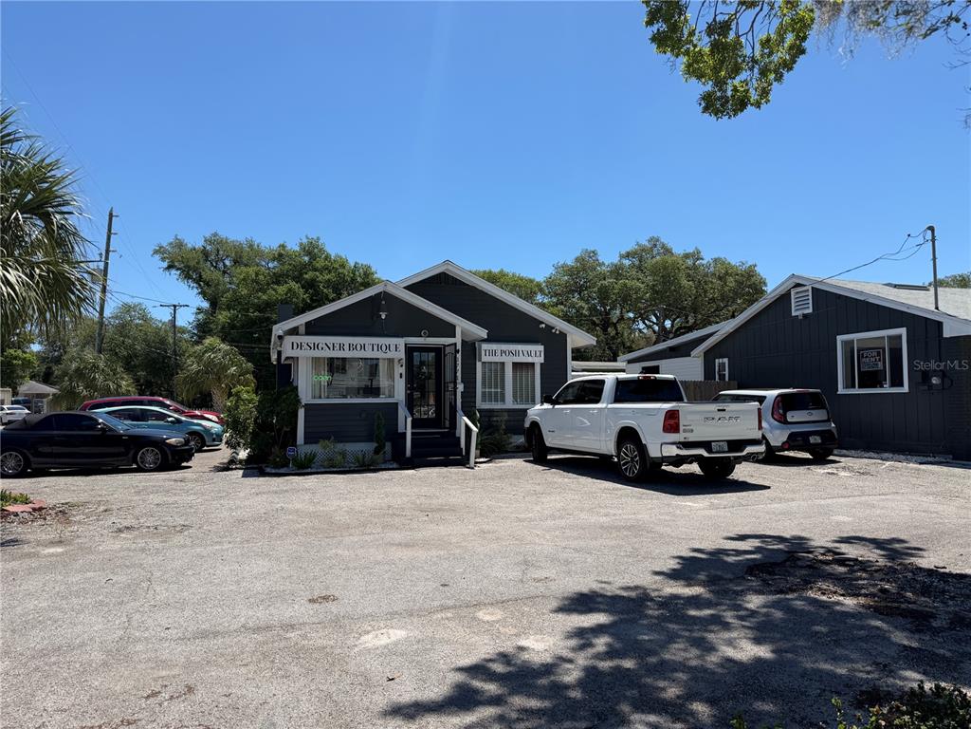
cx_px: 486
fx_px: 673
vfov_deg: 56.8
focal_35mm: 24
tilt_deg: +1.8
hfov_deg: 71.6
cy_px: 364
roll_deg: +0.4
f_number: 1.78
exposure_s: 1/5319
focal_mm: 6.76
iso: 80
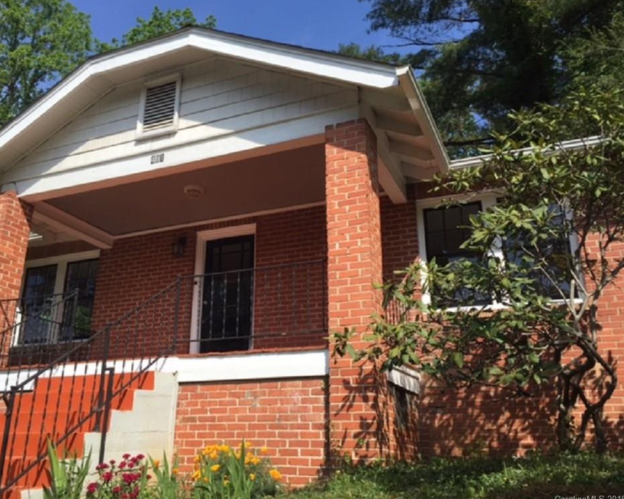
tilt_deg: +19.4
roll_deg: -1.3
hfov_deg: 57.1
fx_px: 573
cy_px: 250
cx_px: 290
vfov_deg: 47.1
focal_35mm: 31
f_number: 2.2
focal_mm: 4.15
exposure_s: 1/1464
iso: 32
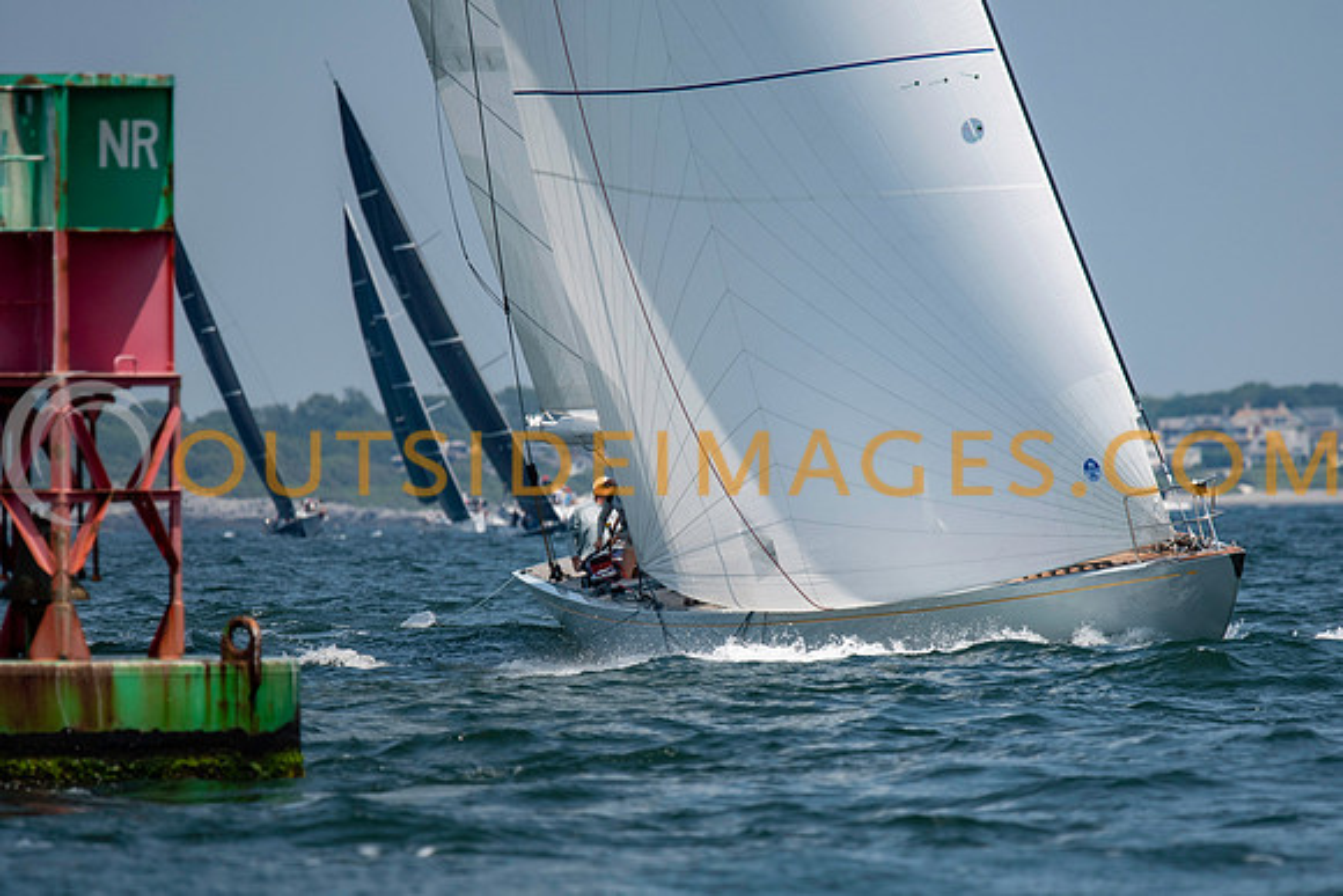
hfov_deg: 4.1
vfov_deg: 2.7
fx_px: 18878
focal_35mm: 506
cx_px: 751
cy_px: 499
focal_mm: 300
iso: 200
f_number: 4
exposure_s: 1/4000
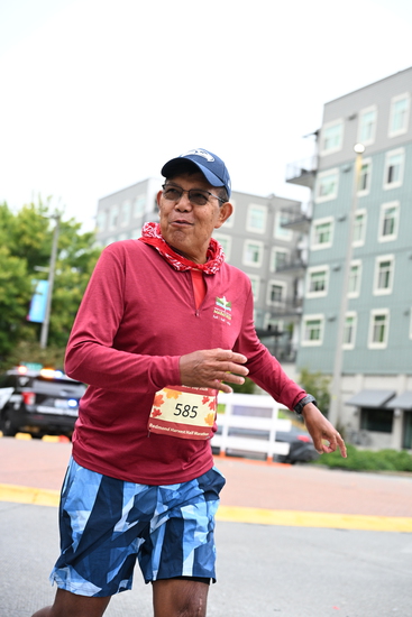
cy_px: 308
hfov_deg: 22.6
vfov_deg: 33.4
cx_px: 206
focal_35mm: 60
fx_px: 1029
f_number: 4
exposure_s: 1/500
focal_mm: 60
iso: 1600
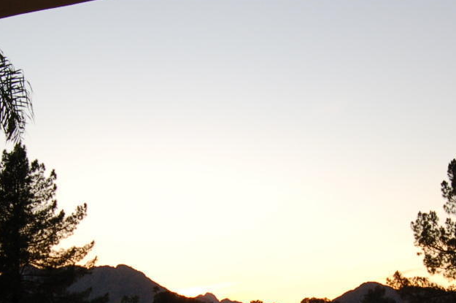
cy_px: 302
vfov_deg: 20.2
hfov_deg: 31.0
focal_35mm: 65
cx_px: 254
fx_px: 822
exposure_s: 1/125
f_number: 5.6
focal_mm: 18
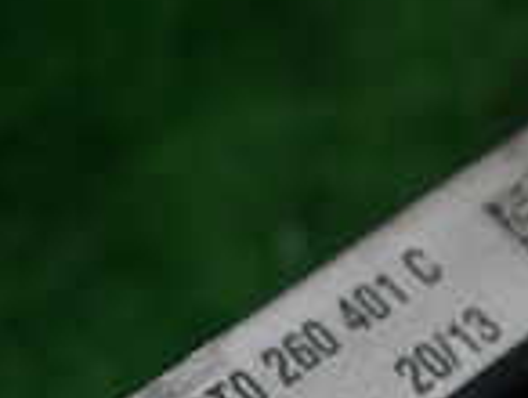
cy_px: 583
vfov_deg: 11.6
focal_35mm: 123
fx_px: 1879
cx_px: 90
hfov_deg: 15.9
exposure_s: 1/60
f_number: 2.3
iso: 160
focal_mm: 5.4
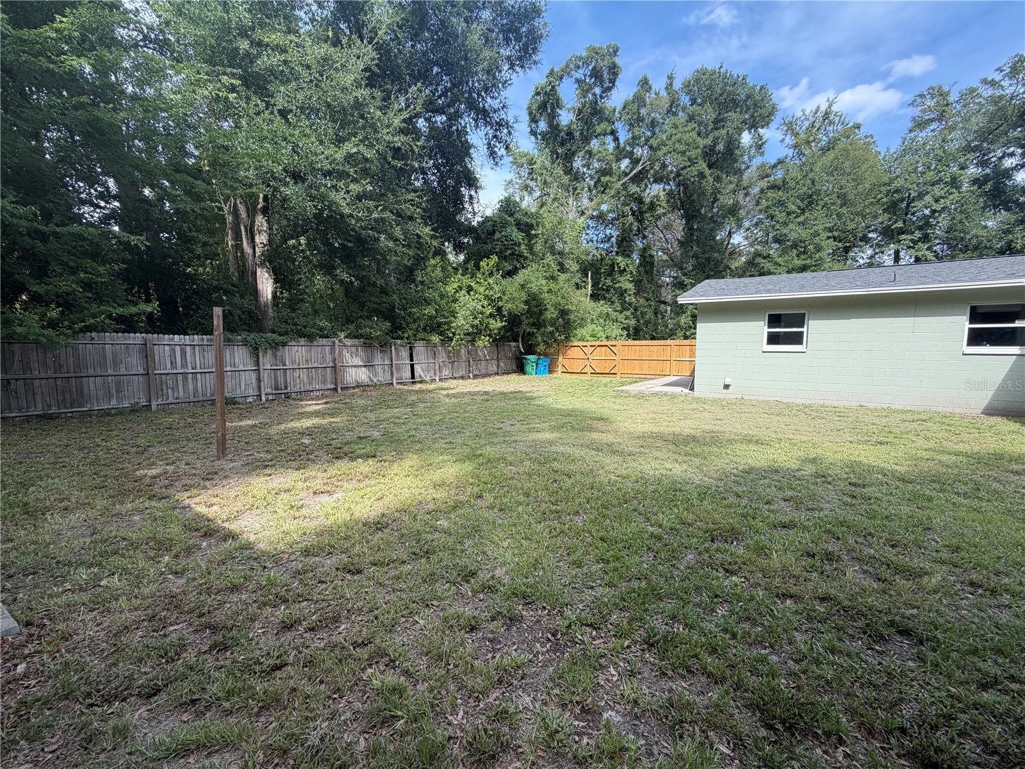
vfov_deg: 85.7
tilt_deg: -5.2
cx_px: 512
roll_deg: -0.3
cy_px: 384
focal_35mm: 14
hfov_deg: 102.1
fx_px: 415
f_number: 2.2
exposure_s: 1/502
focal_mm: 2.22
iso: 64
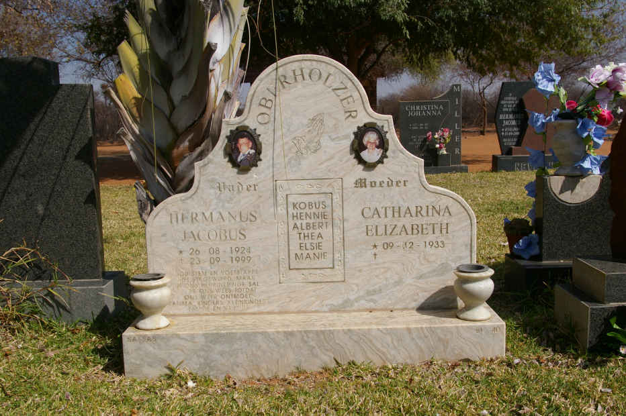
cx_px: 313
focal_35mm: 39
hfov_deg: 49.6
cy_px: 208
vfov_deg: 34.2
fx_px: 678
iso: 200
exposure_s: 1/500
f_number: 9.5
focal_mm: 26
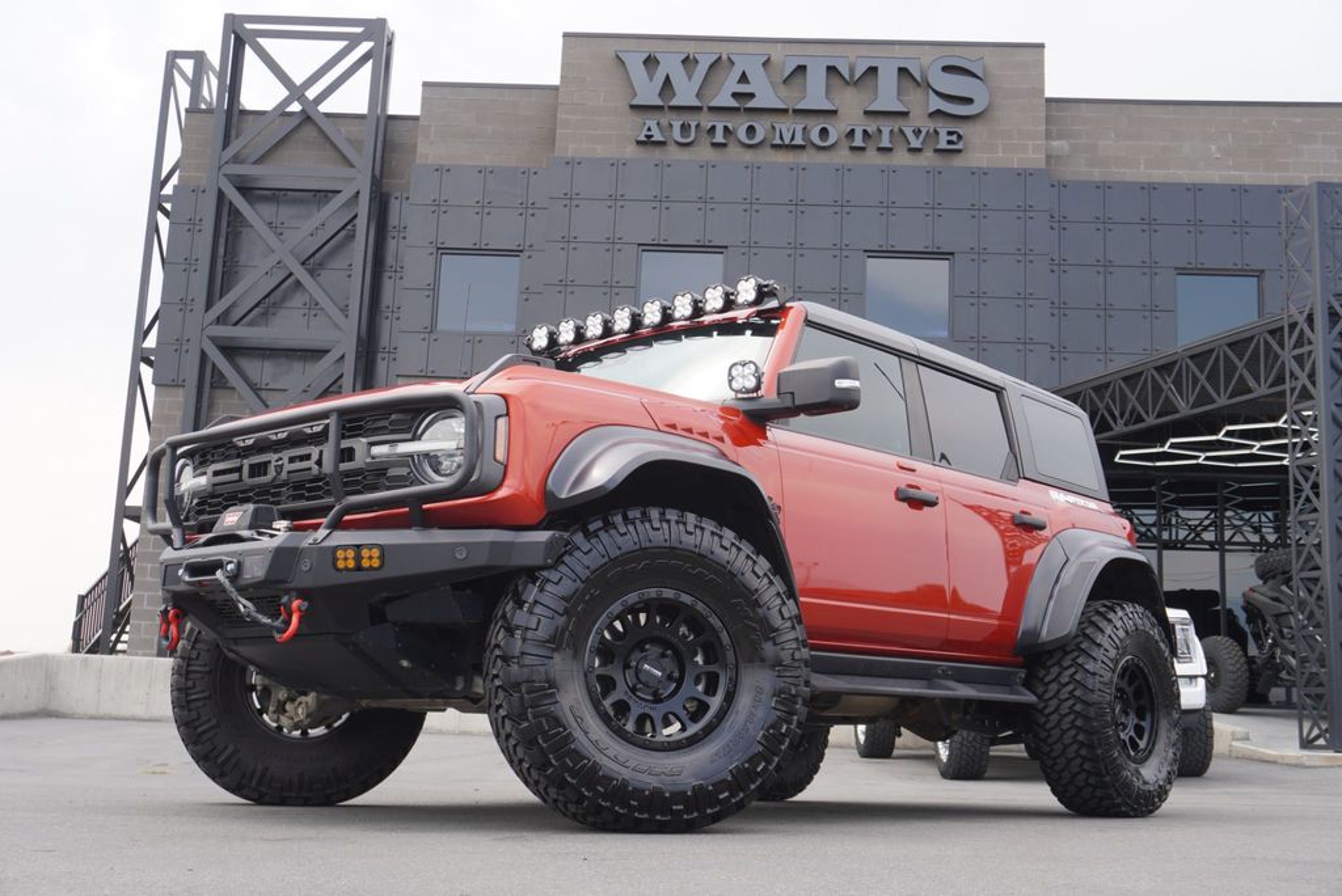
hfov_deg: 47.9
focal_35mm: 40
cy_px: 448
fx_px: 1511
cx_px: 671
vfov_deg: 33.1
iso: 100
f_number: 6.3
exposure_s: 1/100
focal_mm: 27
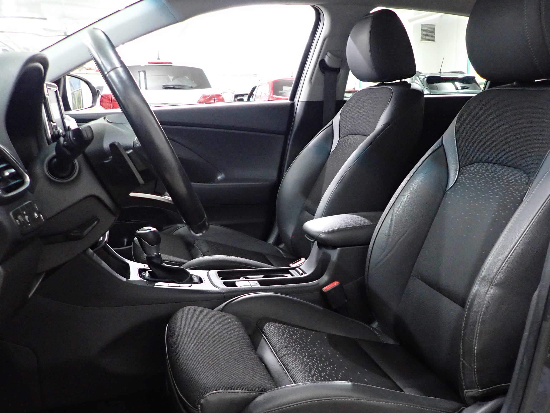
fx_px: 556
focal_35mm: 35
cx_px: 325
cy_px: 234
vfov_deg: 40.6
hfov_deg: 52.3
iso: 640
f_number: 2
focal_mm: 4.5
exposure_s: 1/30
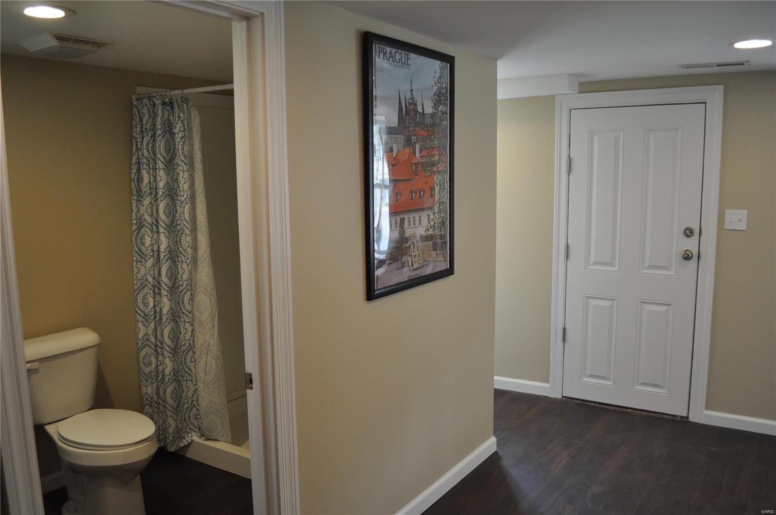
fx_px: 646
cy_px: 258
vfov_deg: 43.5
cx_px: 388
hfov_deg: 62.0
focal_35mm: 30
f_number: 4
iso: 560
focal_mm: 20
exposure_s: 1/60
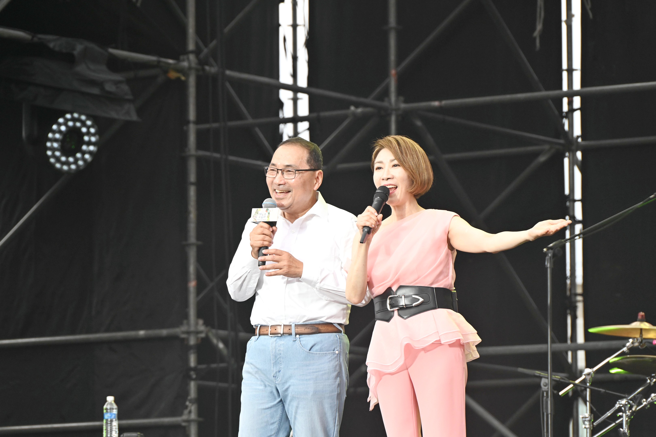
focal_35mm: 250
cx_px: 328
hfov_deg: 8.2
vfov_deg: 5.5
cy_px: 218
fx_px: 4555
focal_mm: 250
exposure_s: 1/250
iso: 1400
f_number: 9
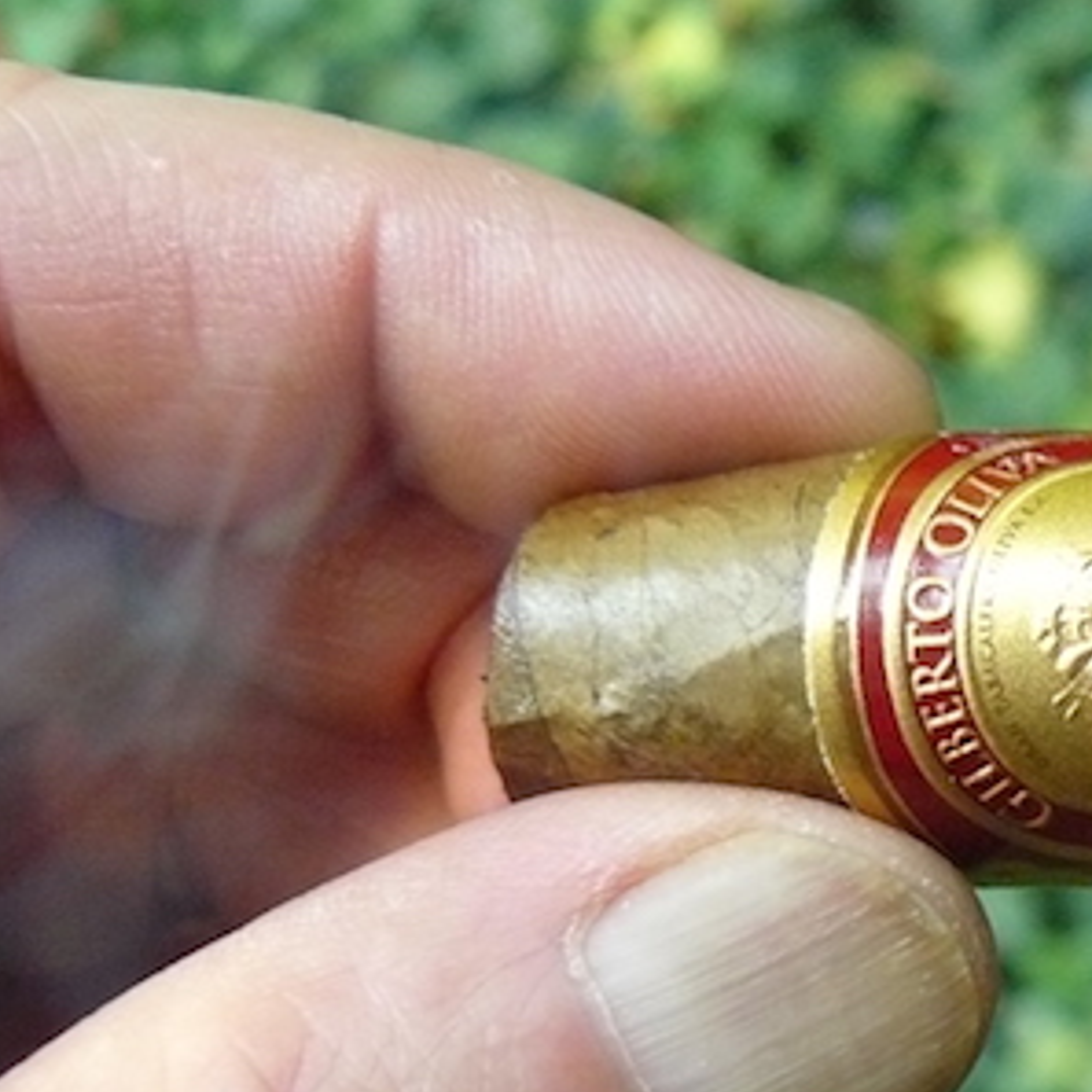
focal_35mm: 75
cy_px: 631
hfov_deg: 21.6
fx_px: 2677
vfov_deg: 23.0
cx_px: 1272
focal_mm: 6
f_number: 2.8
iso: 400
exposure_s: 1/125
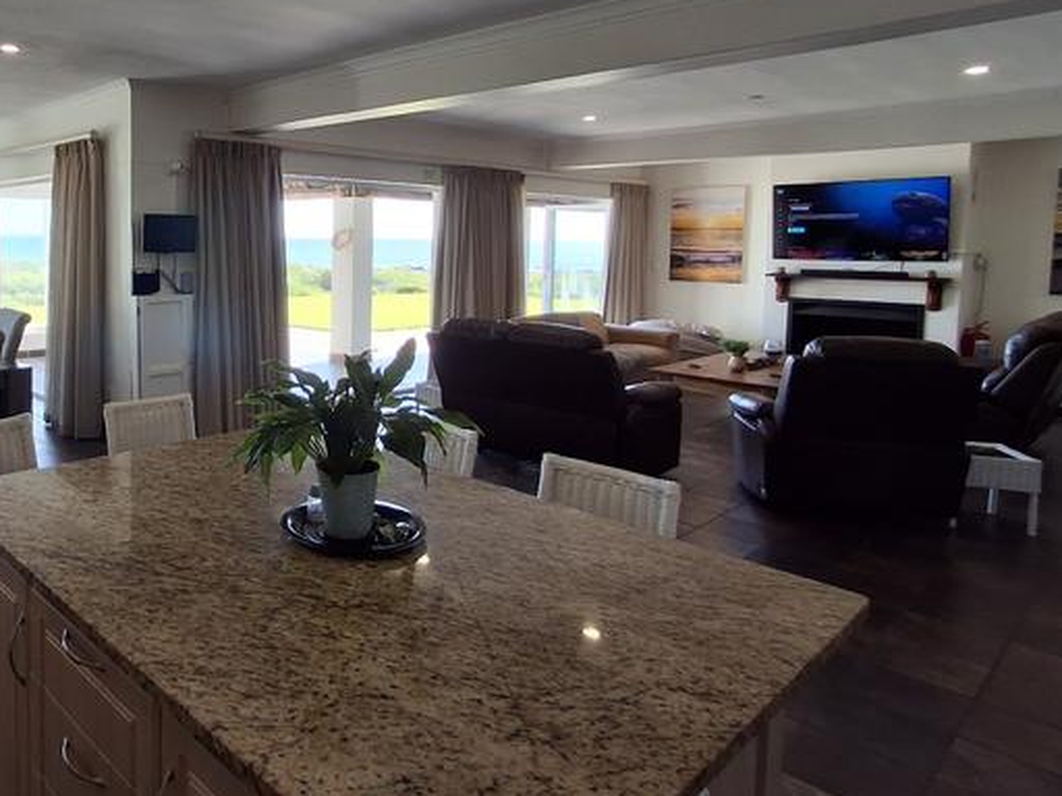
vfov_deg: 54.3
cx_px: 245
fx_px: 767
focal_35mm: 25
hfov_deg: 64.5
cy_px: 298
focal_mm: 1.64
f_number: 2.2
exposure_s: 1/100
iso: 40
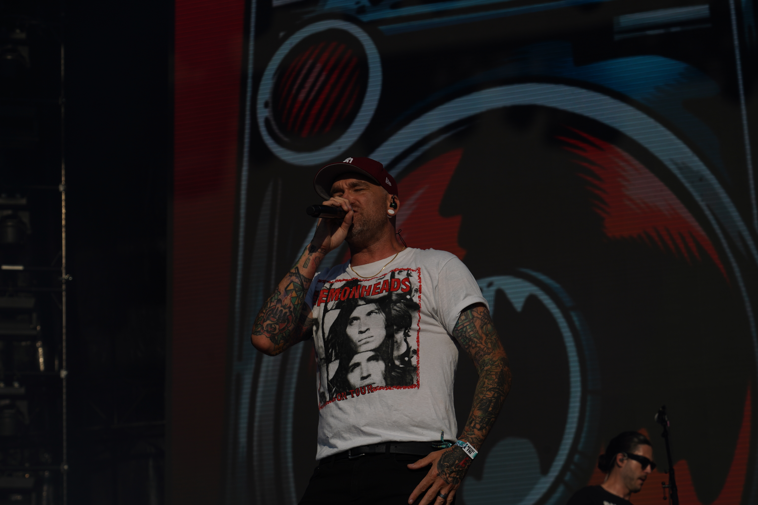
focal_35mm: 104
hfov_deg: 19.6
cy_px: 252
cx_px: 379
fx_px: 2190
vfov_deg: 13.2
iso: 100
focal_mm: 104
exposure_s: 1/1600
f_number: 8
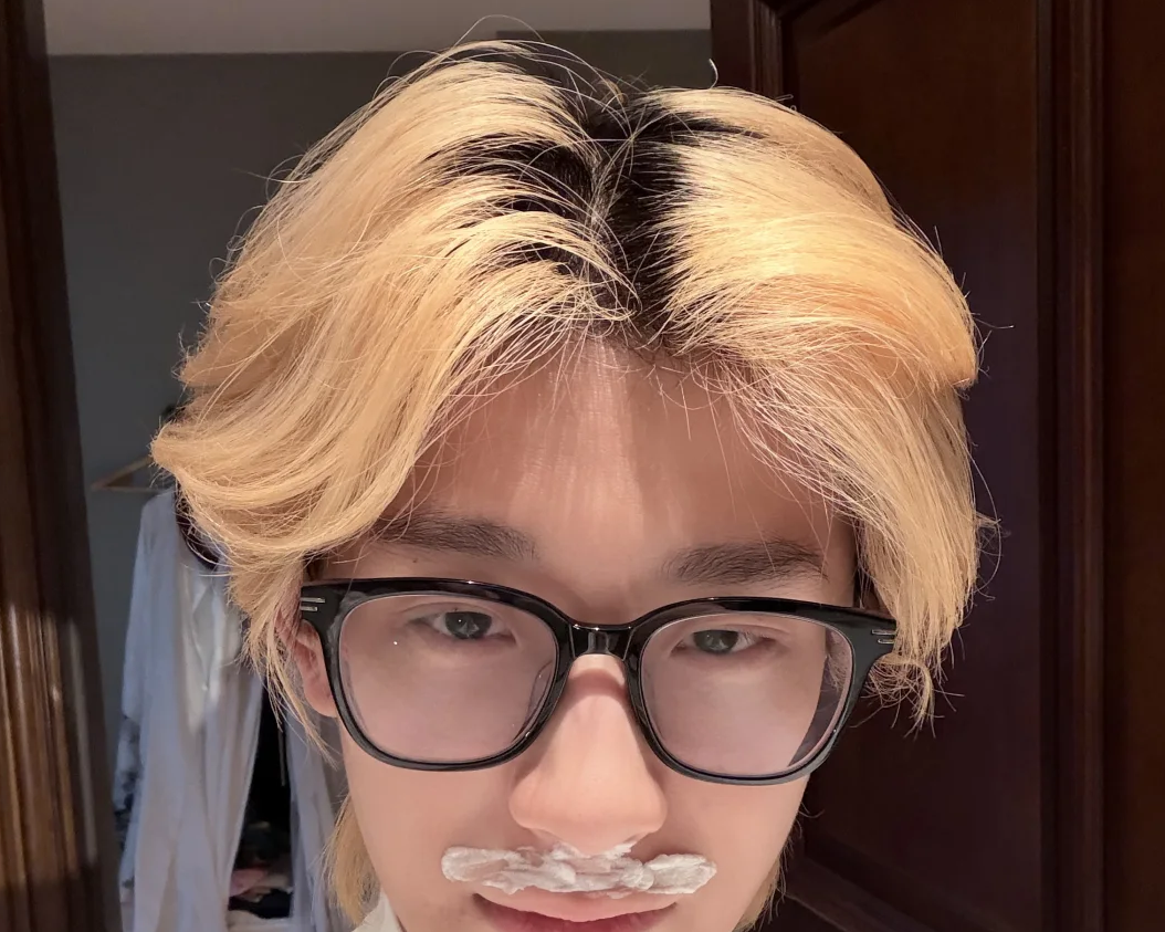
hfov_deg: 45.8
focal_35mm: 40
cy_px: 618
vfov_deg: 37.0
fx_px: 1379
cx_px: 591
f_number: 1.9
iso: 250
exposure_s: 1/50
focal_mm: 2.71
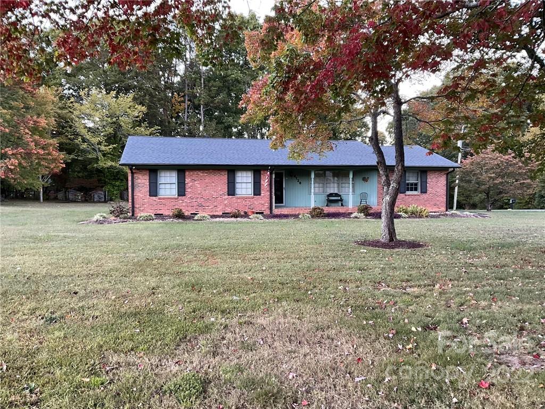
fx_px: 457
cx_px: 272
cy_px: 204
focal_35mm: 29
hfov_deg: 61.7
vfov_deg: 48.2
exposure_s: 1/60
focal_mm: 3
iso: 100
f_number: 1.8
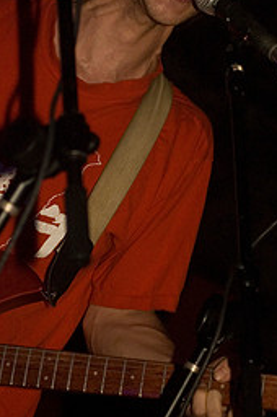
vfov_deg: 13.4
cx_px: 190
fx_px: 1771
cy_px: 163
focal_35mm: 153
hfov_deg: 8.9
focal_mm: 58
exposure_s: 1/50
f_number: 2.8
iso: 800
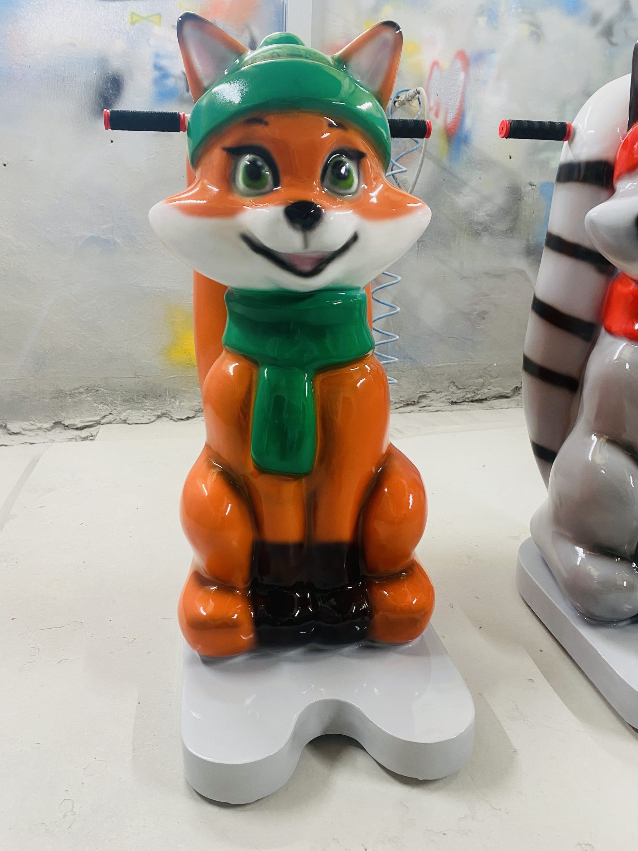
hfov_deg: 53.1
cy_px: 426
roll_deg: -2.6
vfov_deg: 67.3
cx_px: 319
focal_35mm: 26
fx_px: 639
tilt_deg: -14.7
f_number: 1.8
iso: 100
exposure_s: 1/50
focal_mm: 4.25
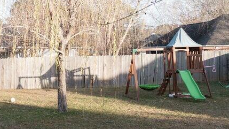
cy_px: 60
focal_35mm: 60
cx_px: 3
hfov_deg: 32.3
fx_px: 364
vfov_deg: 20.0
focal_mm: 24
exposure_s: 1/1000
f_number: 4
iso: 500
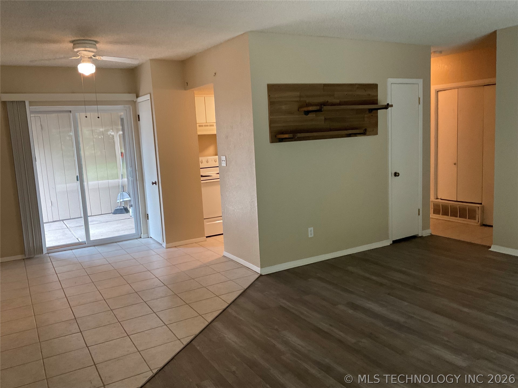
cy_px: 194
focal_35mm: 29
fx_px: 434
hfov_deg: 61.7
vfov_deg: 48.2
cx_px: 259
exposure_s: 1/60
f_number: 1.8
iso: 160
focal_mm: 3
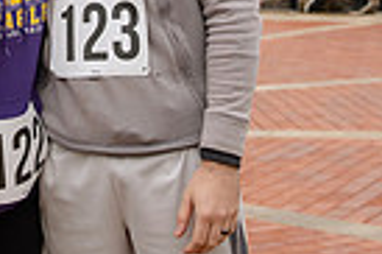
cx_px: -25
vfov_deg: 9.2
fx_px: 1526
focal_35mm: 144
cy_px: -152
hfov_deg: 14.0
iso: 400
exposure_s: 1/320
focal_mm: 34
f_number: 4
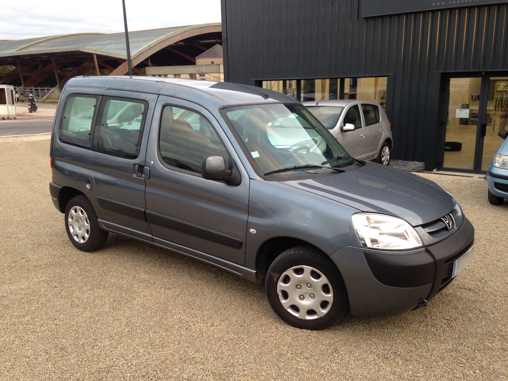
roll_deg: +0.3
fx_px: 484
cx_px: 254
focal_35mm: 33
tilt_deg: -14.4
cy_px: 190
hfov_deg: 55.4
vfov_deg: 42.9
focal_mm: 4.12
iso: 50
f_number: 2.4
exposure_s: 1/40
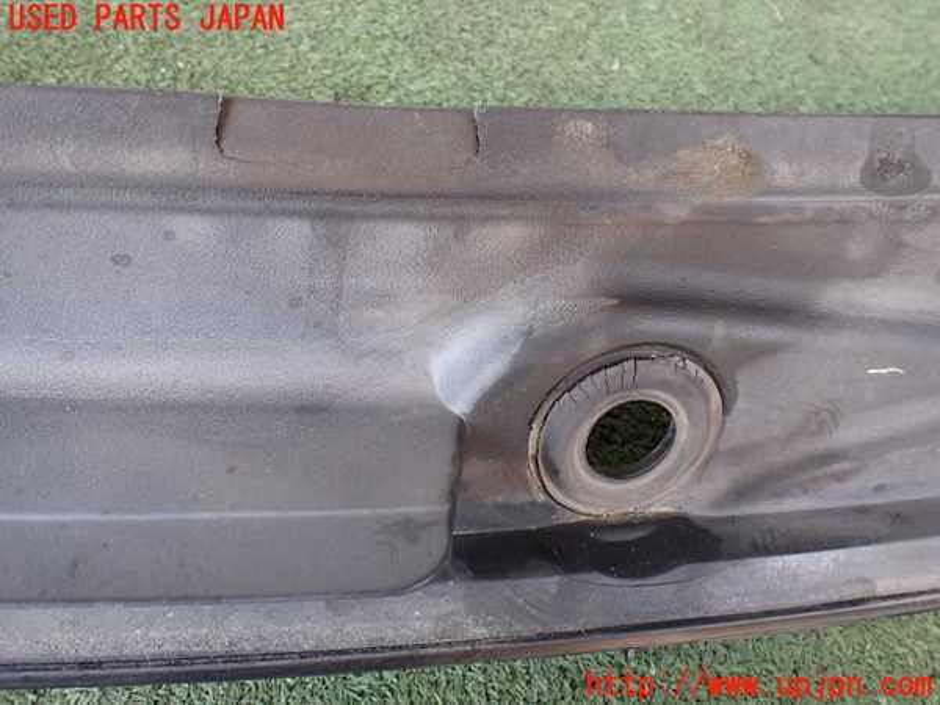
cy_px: 352
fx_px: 815
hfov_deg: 60.0
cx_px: 470
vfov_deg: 46.8
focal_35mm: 30
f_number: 2.3
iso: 400
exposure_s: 1/125
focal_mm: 5.4
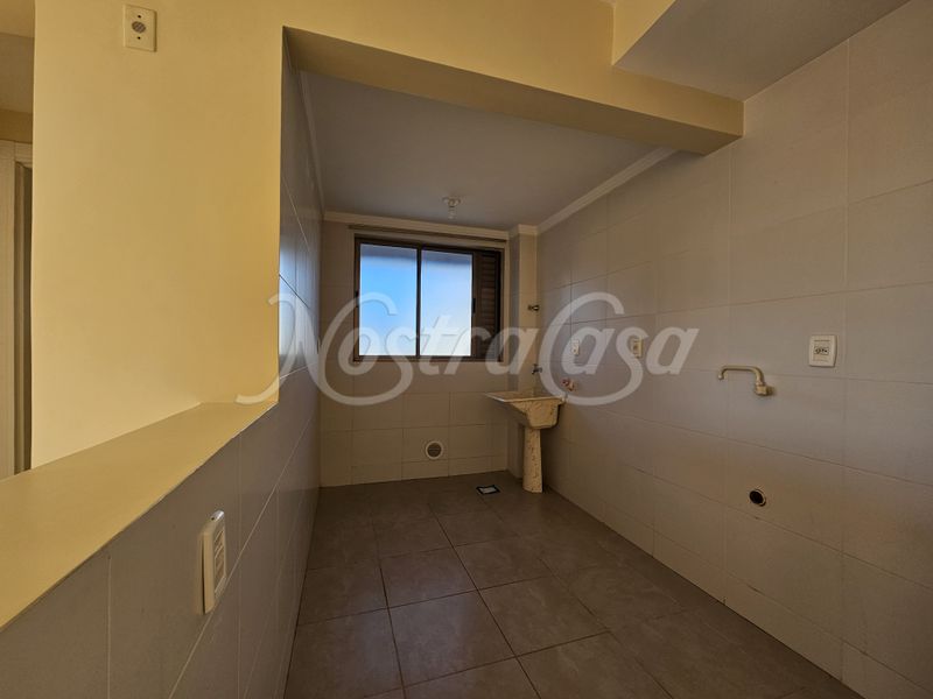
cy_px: 350
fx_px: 350
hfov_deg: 106.2
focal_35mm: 13
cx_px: 466
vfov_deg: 89.9
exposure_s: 1/120
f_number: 2.2
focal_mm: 2.2
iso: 50
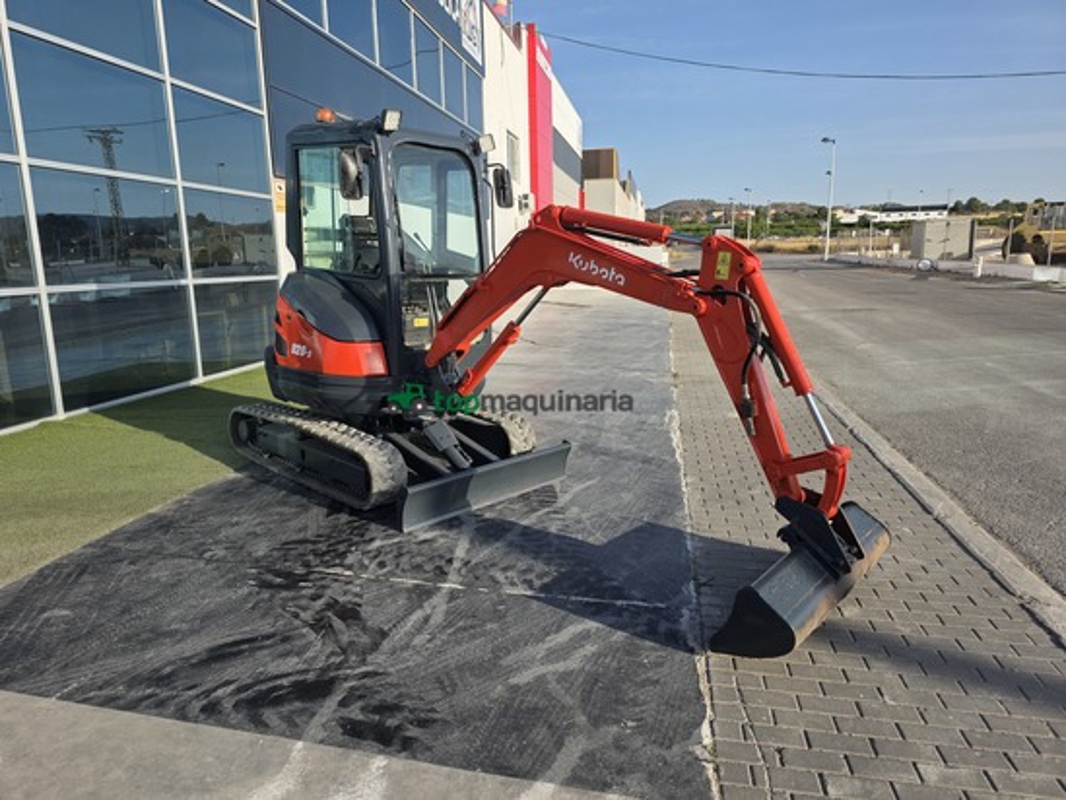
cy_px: 400
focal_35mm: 23
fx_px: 708
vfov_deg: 58.9
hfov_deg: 73.9
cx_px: 533
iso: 80
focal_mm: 6.3
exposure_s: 1/3687
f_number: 1.7
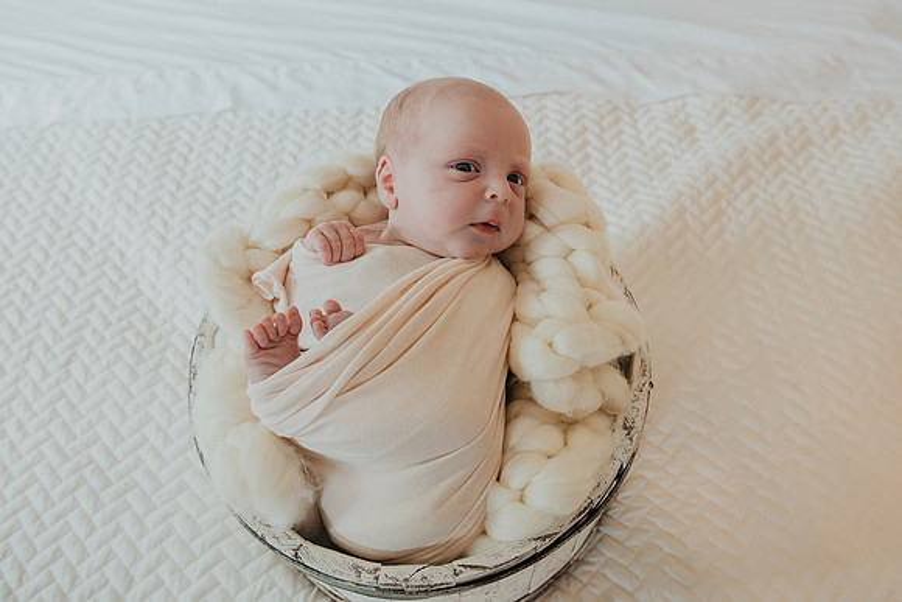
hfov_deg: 68.0
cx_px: 472
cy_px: 277
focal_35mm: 27
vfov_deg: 48.4
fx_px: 668
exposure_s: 1/200
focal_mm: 24
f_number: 4.5
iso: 2000
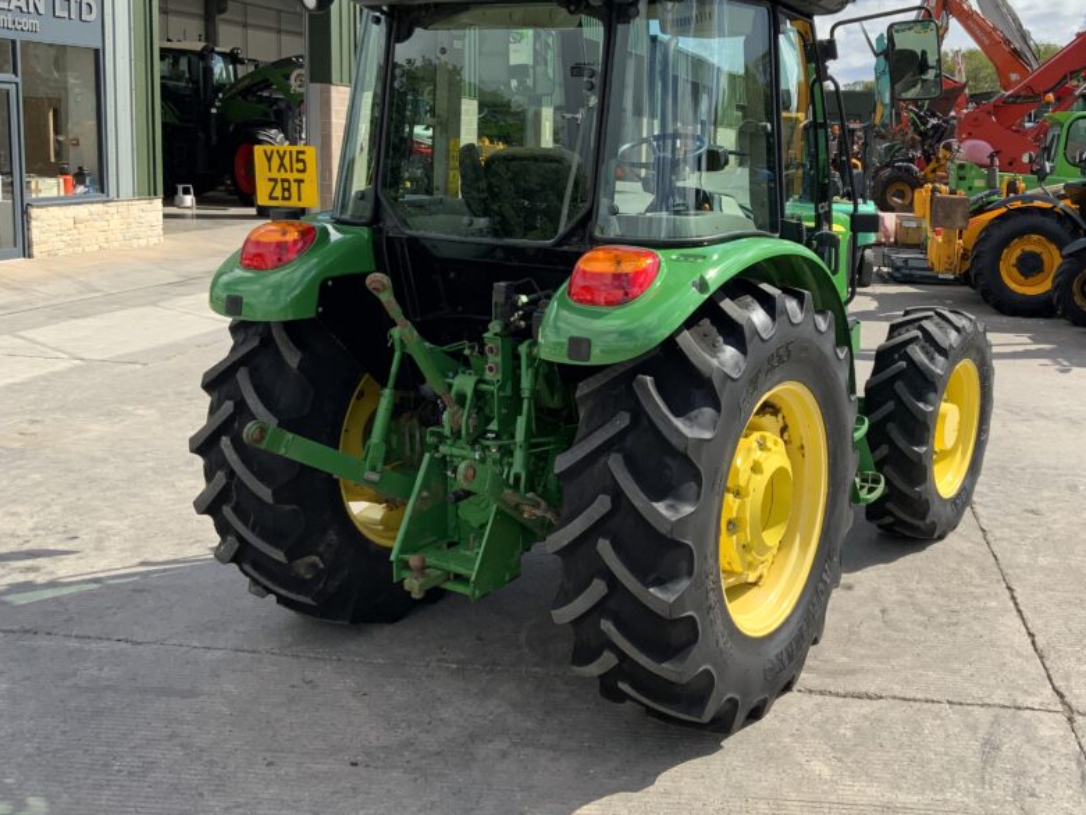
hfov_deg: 48.4
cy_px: 313
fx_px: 1192
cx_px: 699
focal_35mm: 38
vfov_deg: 37.5
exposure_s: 1/1342
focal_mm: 3
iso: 16
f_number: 1.8
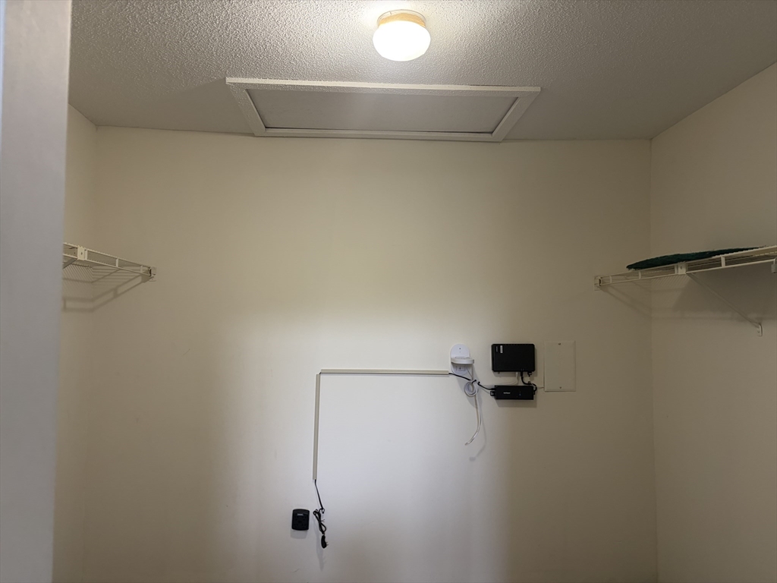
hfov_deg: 67.3
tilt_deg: +3.4
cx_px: 388
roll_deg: -1.5
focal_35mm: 26
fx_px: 584
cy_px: 292
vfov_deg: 53.1
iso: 125
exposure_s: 1/87
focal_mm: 5.96
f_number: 1.6
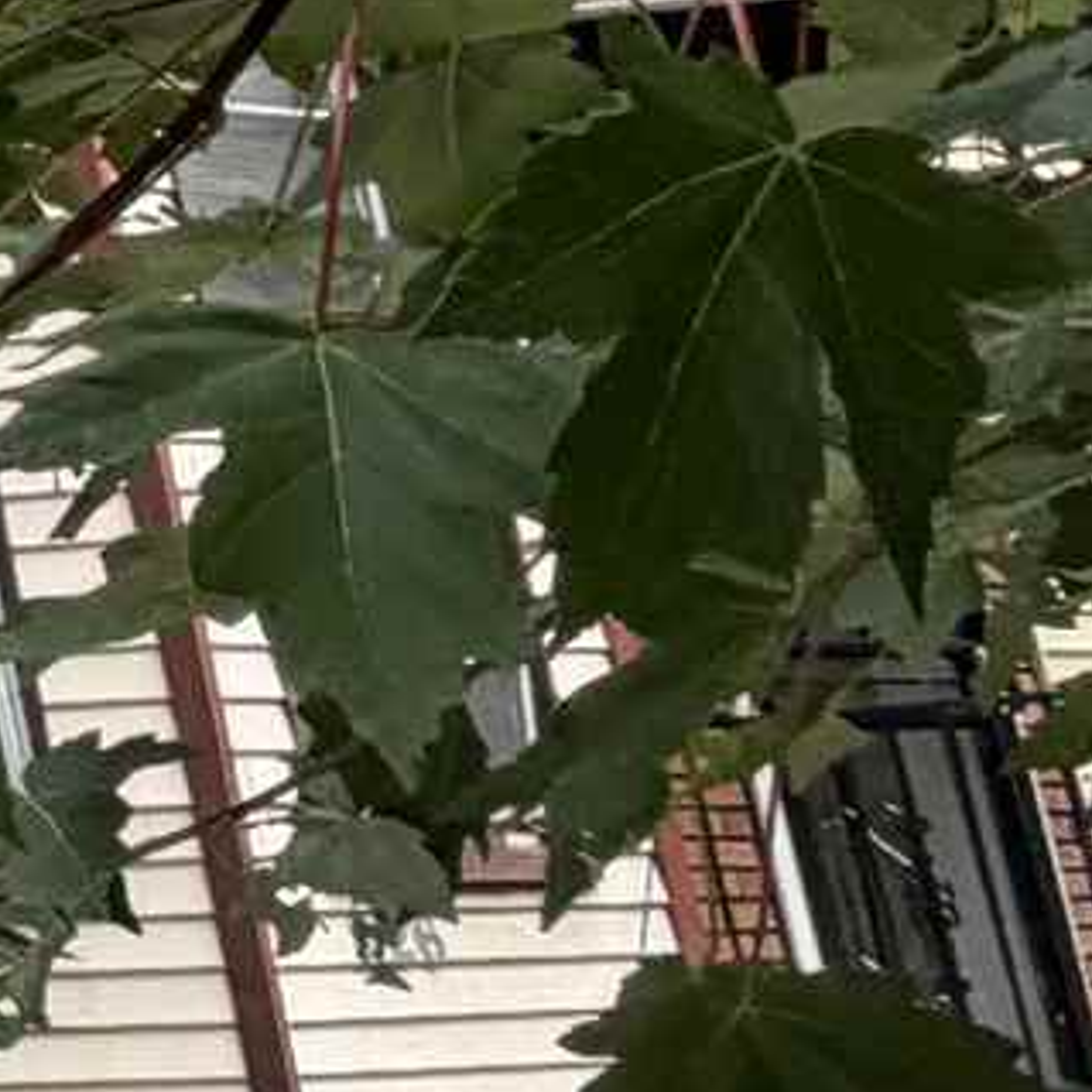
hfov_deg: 9.7
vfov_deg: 14.2
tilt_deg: +15.0
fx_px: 4247
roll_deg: +1.3
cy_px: -185
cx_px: -2496
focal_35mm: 119
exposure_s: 1/502
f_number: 2.2
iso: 50
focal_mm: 2.22
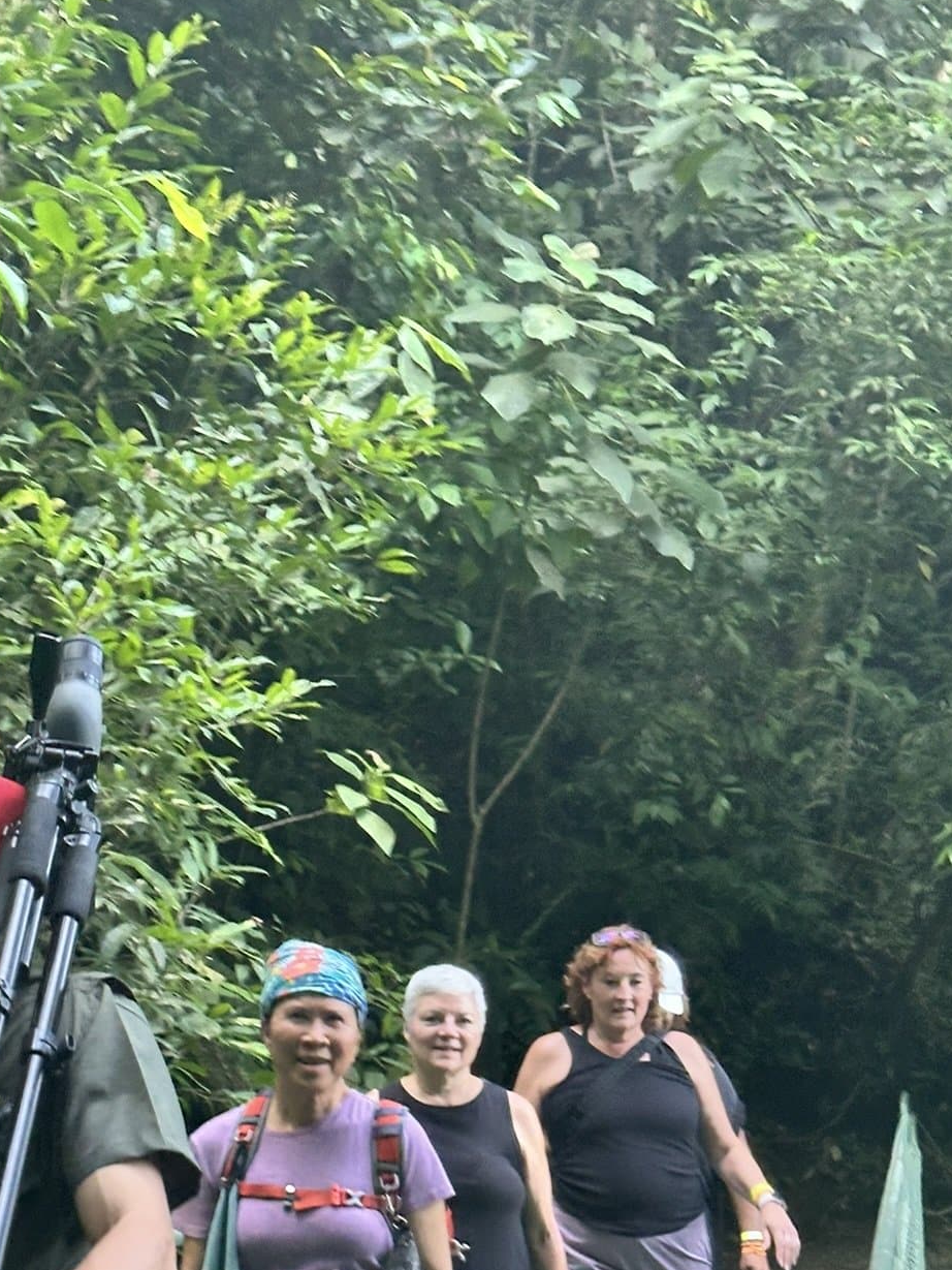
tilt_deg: +3.0
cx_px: 304
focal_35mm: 80
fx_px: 2933
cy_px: 980
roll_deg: -1.4
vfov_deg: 24.1
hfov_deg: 18.4
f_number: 1.78
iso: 250
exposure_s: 1/56
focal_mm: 6.86
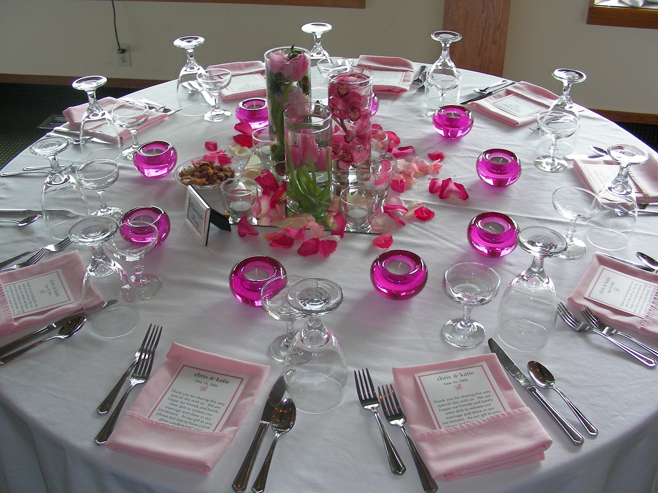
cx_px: 329
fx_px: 722
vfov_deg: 37.7
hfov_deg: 49.0
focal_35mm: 38
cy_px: 246
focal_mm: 6.3
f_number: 3.5
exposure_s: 1/30
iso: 50
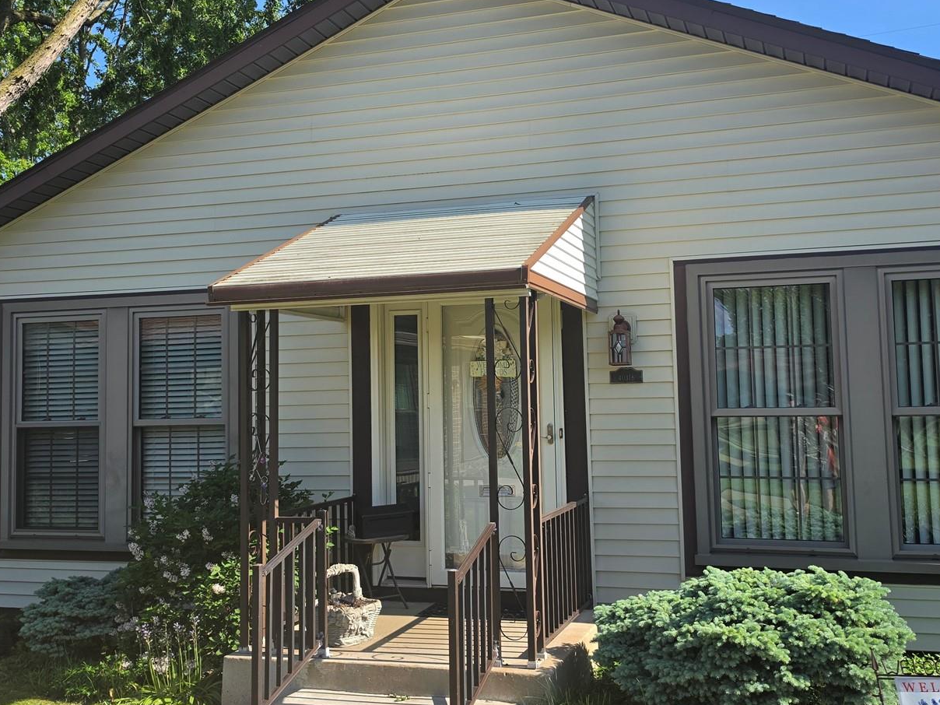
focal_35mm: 39
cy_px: 321
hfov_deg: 47.9
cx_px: 478
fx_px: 1059
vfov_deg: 36.8
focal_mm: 6.5
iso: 64
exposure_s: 1/3521
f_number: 1.4
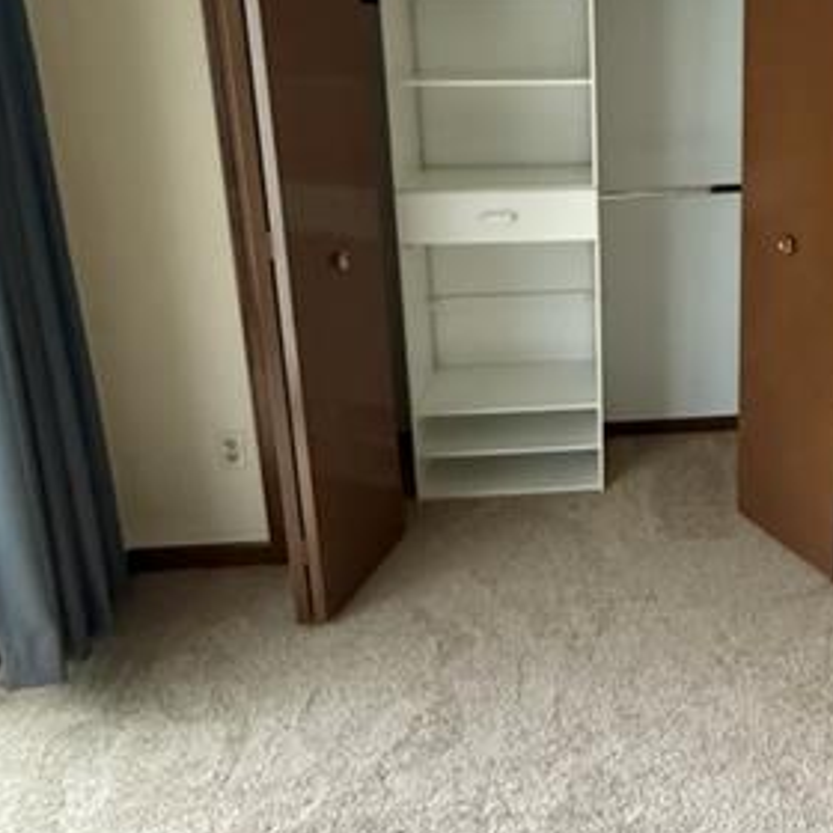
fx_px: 926
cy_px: 256
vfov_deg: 47.4
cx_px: 687
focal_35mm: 34
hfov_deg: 45.5
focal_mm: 2.22
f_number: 2.2
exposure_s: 1/60
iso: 800
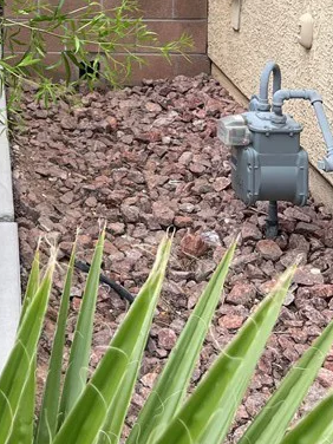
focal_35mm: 68
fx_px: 872
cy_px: -38
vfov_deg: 26.4
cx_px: -93
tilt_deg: -9.3
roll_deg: -0.7
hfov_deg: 19.9
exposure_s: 1/1164
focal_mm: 5.1
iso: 32
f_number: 1.6
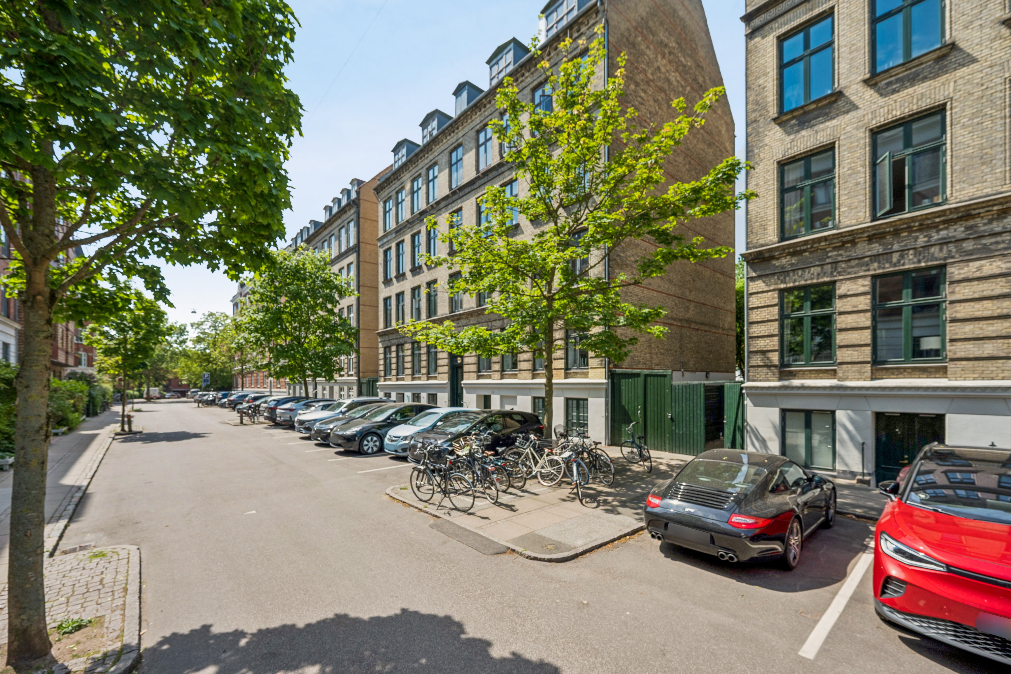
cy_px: 337
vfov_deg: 81.2
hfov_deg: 104.3
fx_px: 393
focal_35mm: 14
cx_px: 506
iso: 250
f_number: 6.3
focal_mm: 14
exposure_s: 1/640
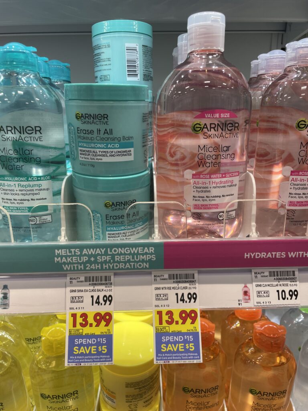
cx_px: 154
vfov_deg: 67.3
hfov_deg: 53.1
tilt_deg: -18.2
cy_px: 206
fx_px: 308
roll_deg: +0.9
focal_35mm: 26
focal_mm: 4.2
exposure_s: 1/120
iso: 50
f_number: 1.6
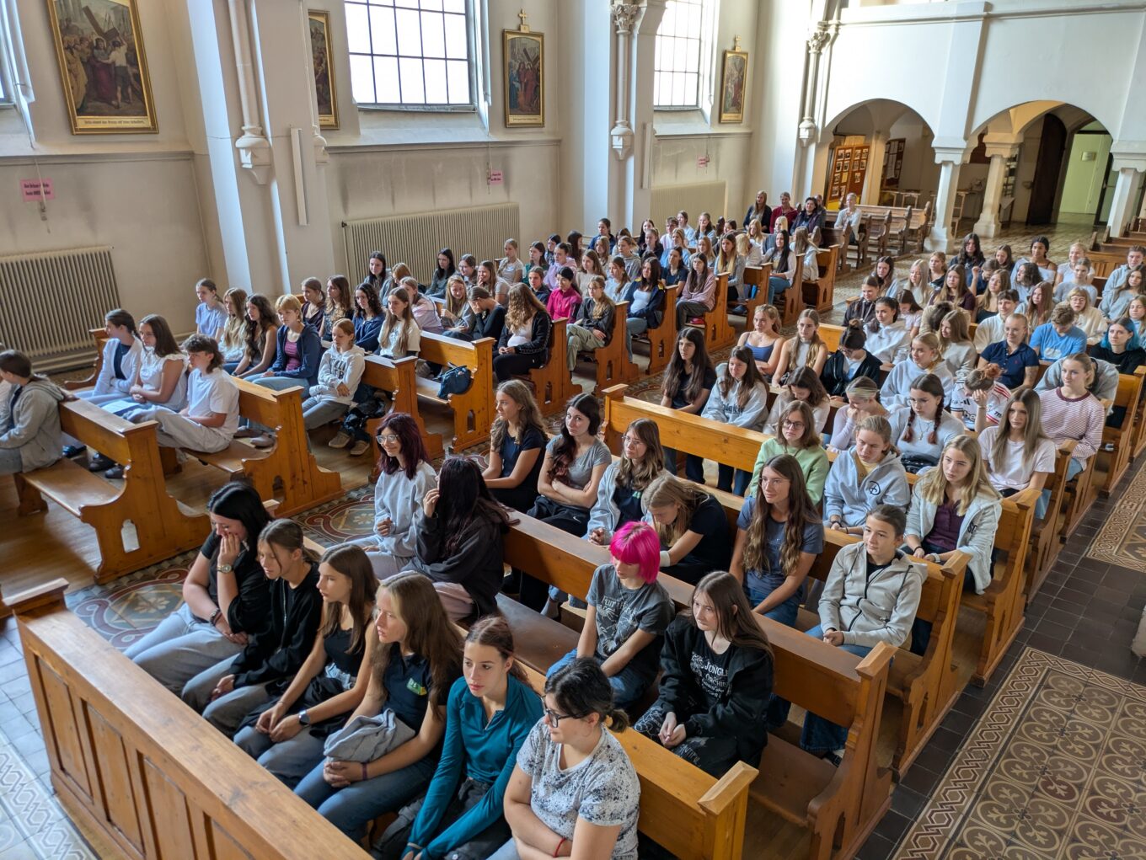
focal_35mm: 25
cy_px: 430
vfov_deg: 54.9
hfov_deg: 69.4
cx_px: 573
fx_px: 828
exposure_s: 1/50
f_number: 1.89
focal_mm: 5.43
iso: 196
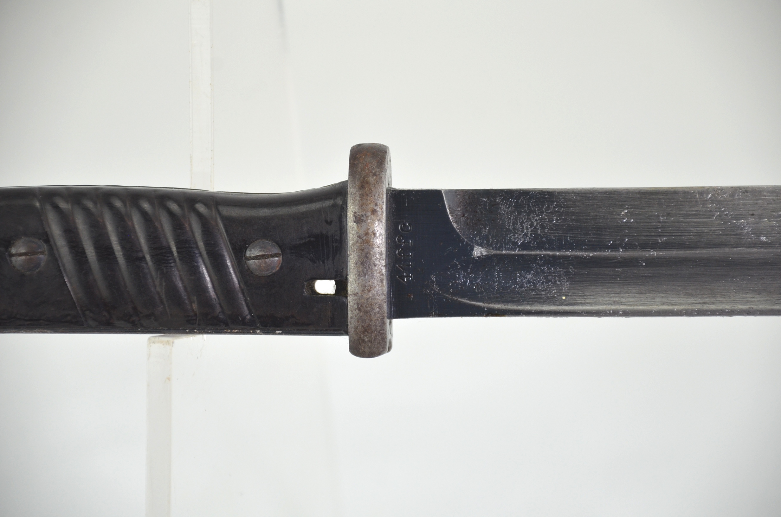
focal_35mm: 202
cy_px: 258
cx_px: 390
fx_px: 4384
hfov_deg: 10.2
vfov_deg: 6.8
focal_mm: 135
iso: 640
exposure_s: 1/250
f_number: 5.6
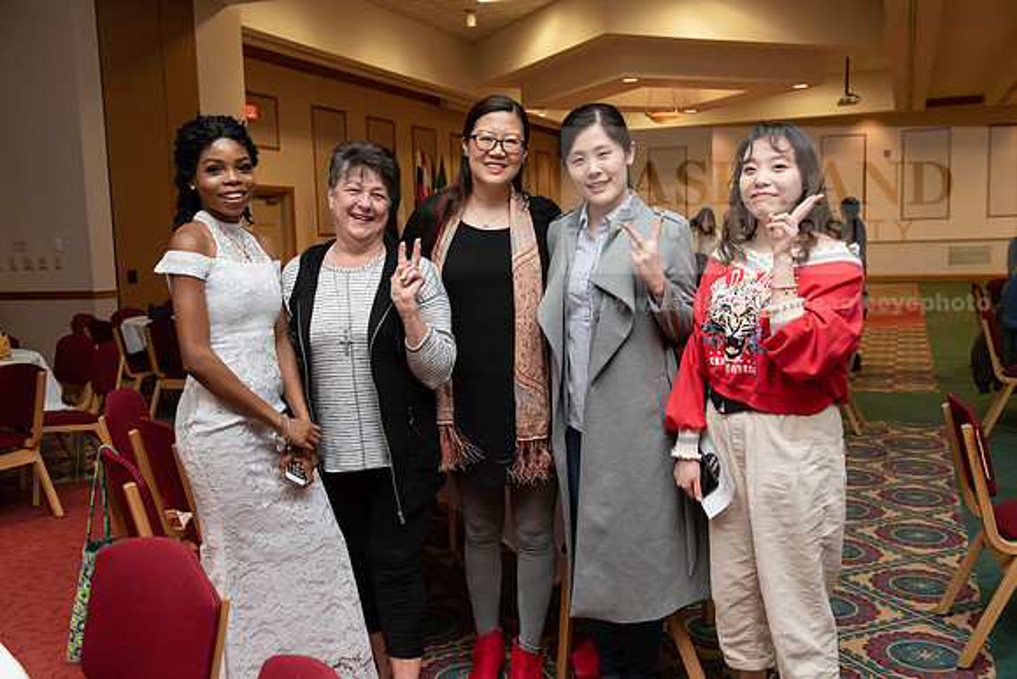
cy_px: 340
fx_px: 989
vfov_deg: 37.9
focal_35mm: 35
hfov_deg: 54.4
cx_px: 508
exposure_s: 1/125
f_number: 5.6
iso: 2000
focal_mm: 35
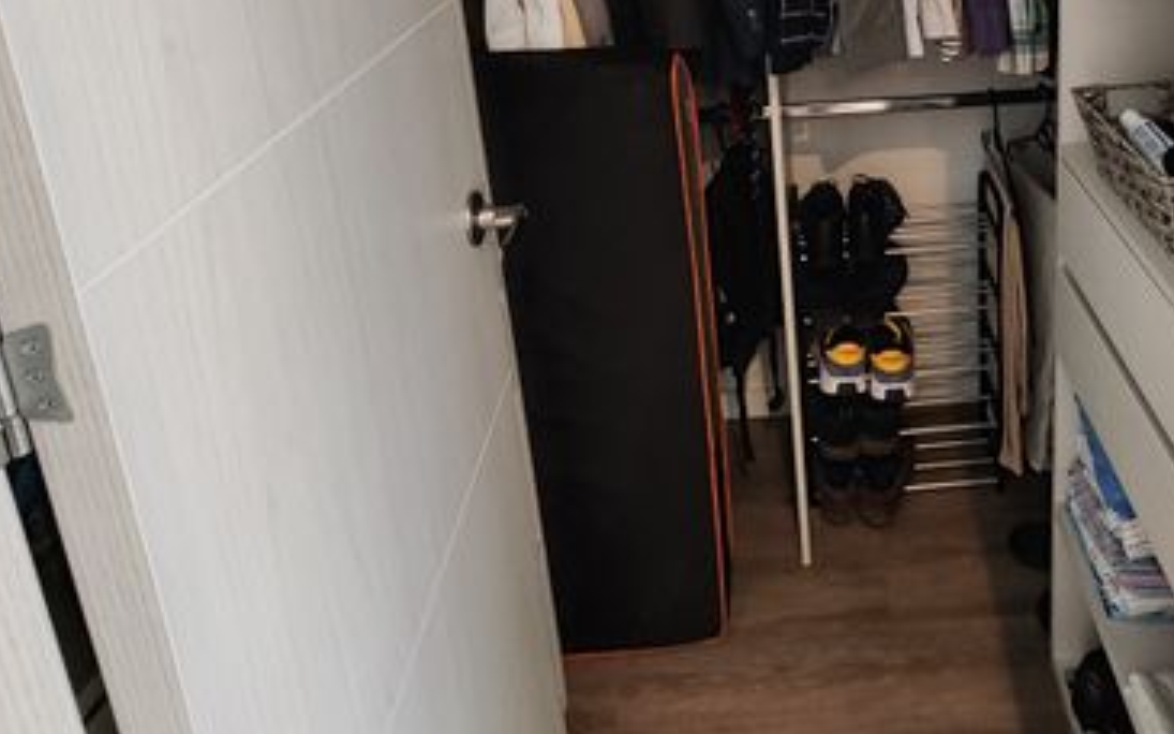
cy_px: 0
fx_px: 864
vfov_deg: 40.3
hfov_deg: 65.8
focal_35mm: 27
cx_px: 820
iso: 294
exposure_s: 1/24
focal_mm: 2.16
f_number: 2.2
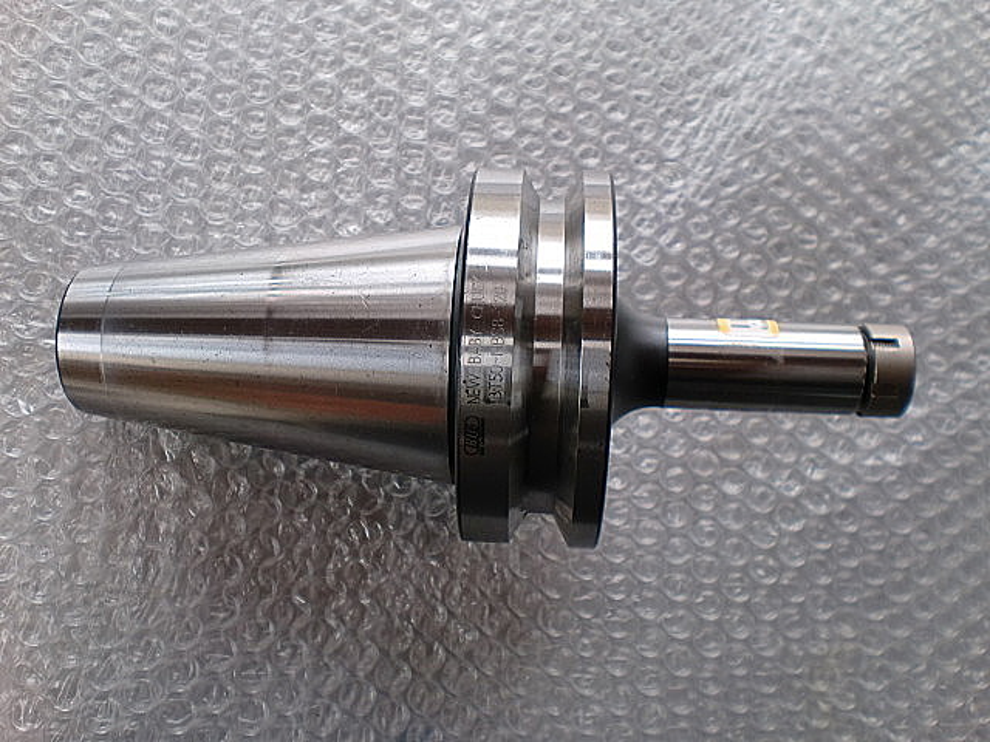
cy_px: 371
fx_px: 1001
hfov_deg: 52.6
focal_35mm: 35
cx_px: 495
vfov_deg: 40.7
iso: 64
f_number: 3.1
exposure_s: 1/100
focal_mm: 6.3
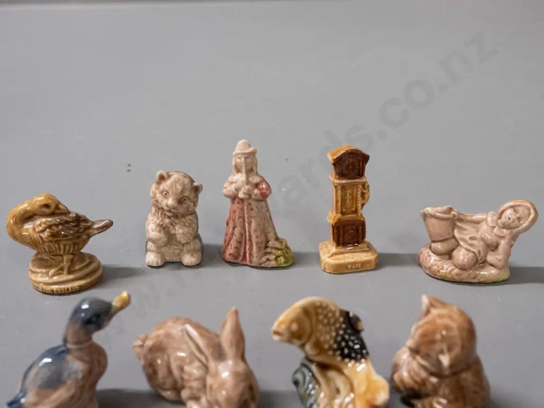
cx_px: 272
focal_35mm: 40
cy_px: 204
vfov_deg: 36.0
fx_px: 629
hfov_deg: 46.8
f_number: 5.6
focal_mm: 20
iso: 3200
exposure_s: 1/100
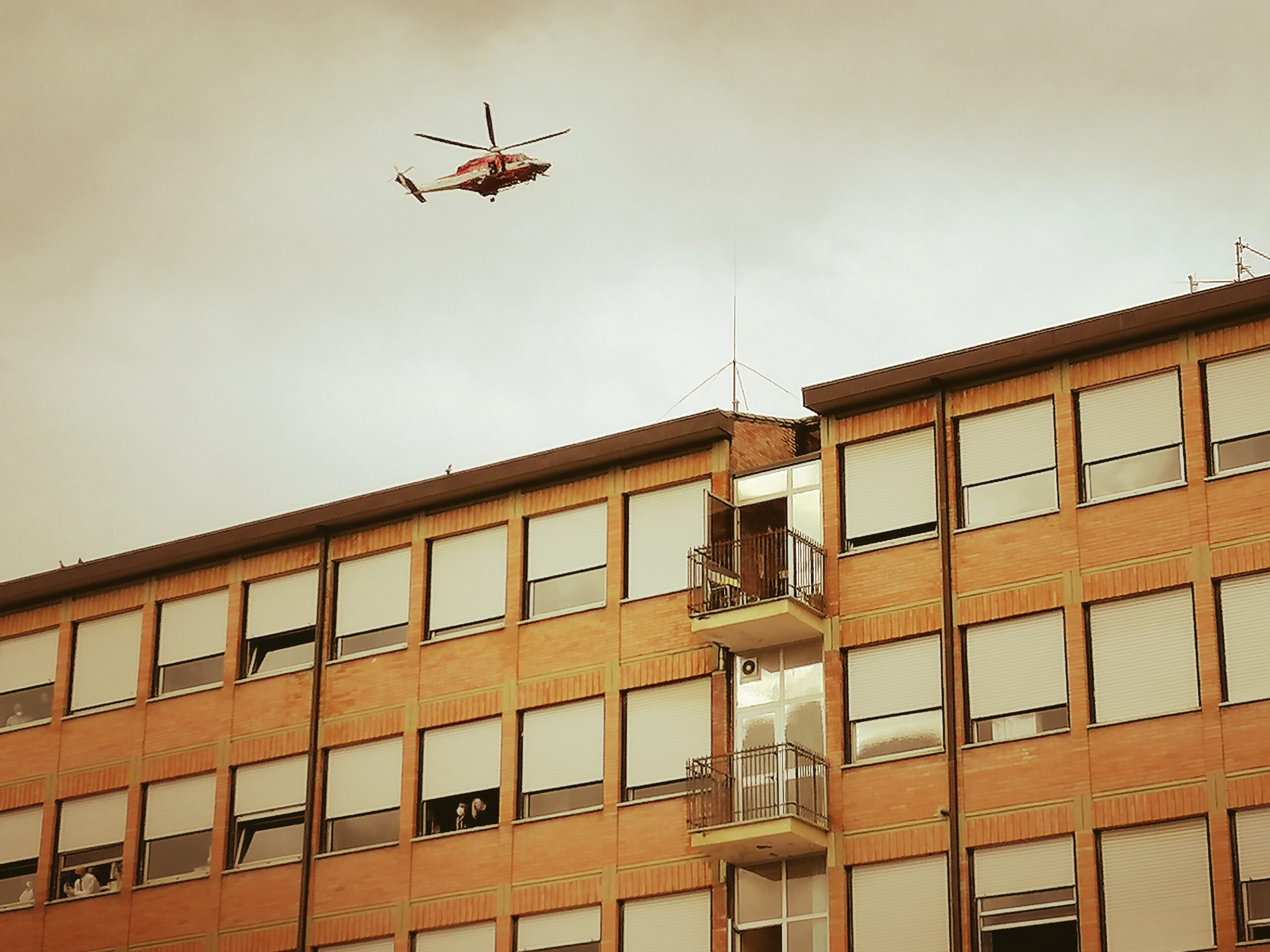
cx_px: 635
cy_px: 476
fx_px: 3008
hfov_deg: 23.8
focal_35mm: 82
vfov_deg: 18.0
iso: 50
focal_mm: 4.75
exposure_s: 1/1015
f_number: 1.8
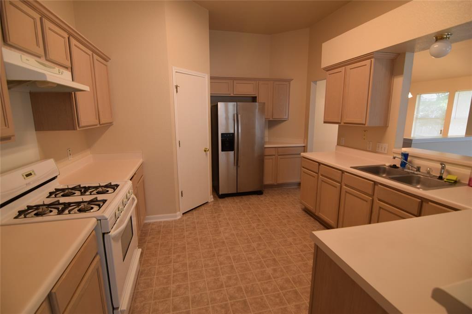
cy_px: 157
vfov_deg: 72.0
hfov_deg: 95.0
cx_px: 236
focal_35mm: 16
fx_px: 216
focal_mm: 11
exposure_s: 1/60
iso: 500
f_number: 4
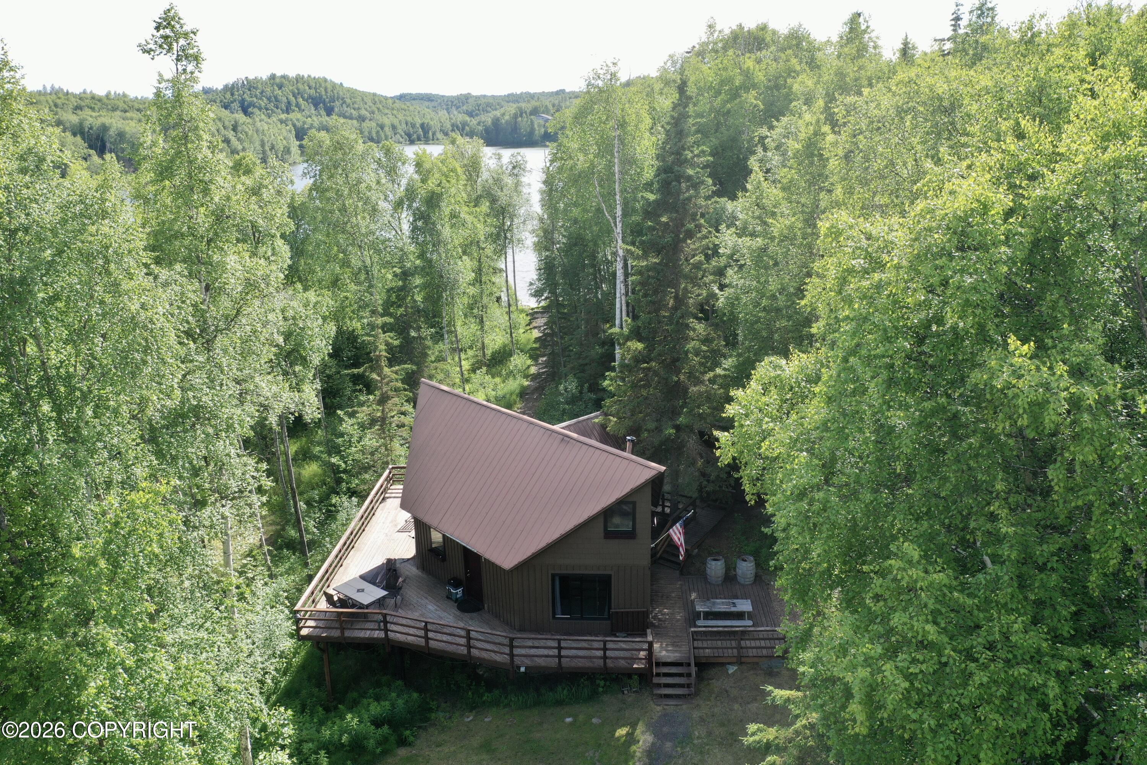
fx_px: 892
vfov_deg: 46.4
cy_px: 382
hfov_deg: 65.5
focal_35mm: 28
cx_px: 574
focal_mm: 10.26
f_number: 5
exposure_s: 1/240
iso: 100
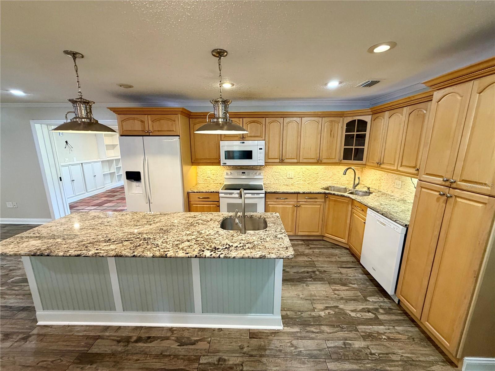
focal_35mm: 14
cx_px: 248
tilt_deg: -12.2
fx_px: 200
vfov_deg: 85.7
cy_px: 186
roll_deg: +0.2
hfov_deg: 102.1
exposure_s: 1/60
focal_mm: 2.22
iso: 250
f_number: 2.2
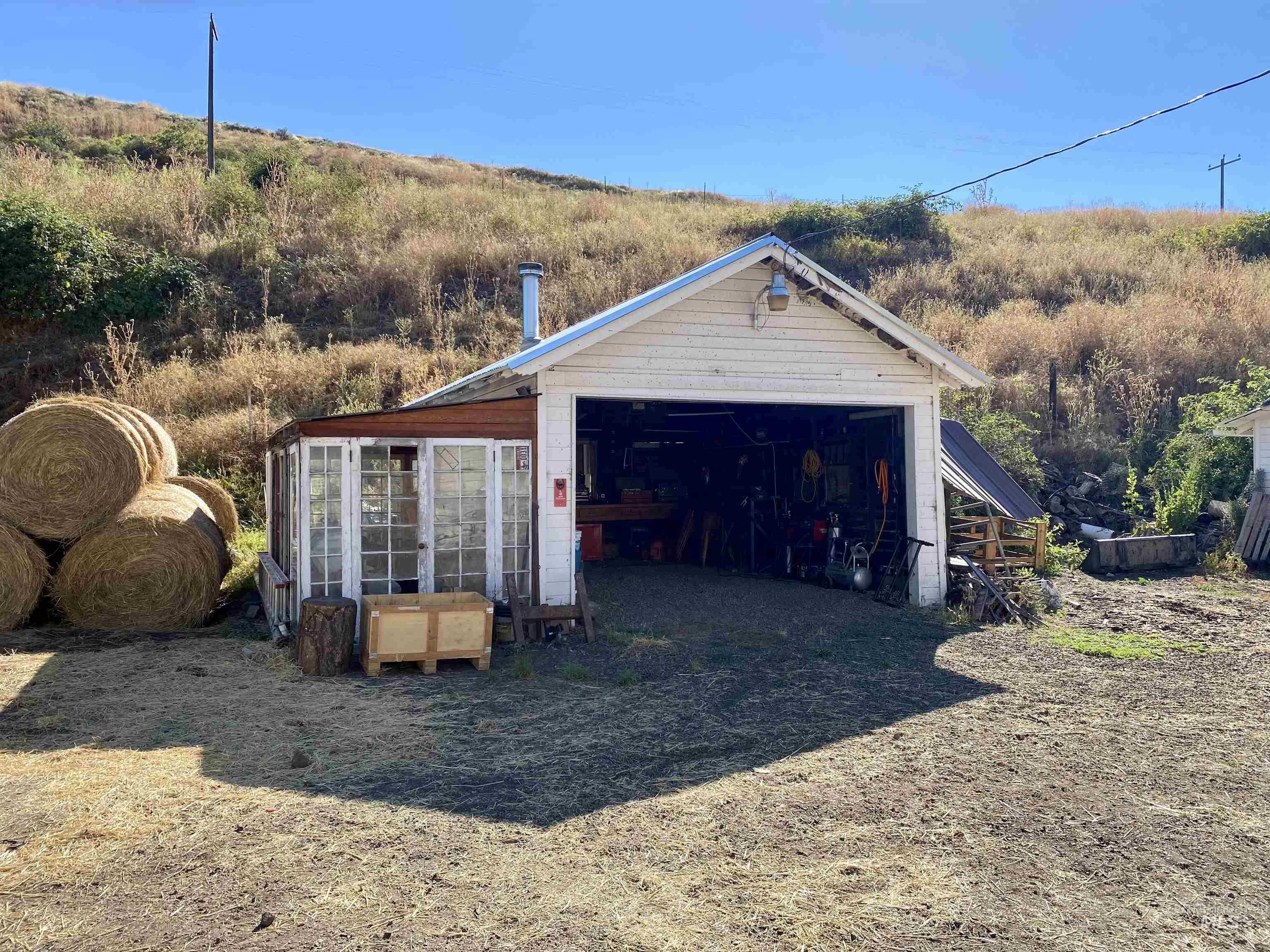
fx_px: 954
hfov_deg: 67.3
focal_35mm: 26
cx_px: 635
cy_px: 476
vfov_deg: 53.1
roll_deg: +0.2
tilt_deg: +0.6
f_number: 1.8
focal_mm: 4.25
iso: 32
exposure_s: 1/1522
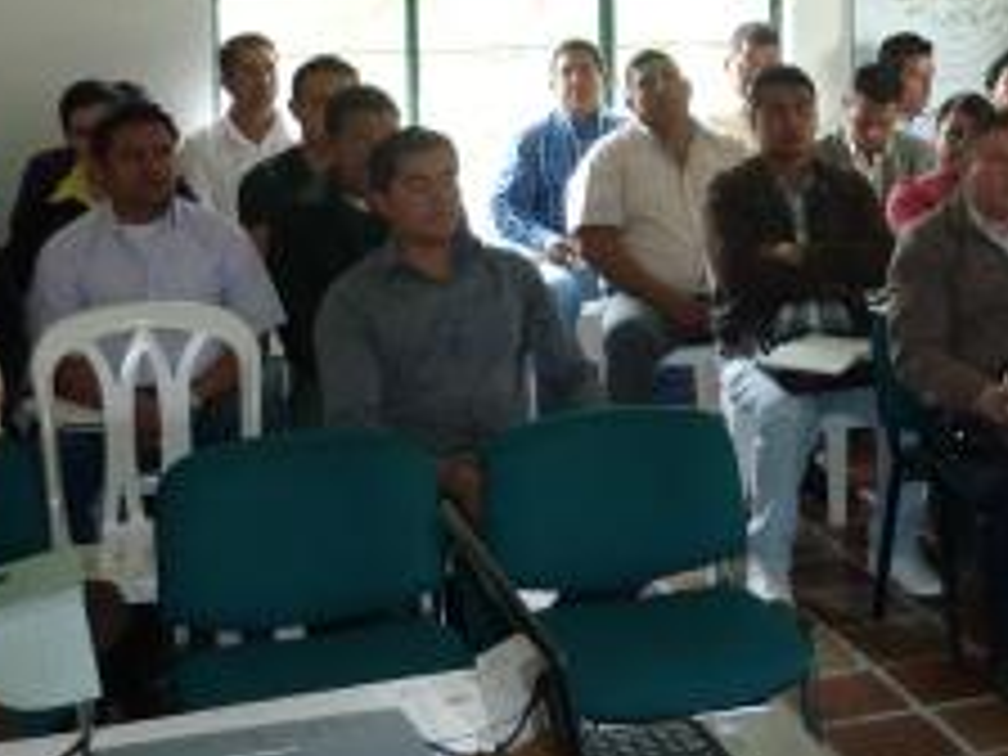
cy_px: 104
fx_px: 1922
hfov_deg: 28.1
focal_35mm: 66
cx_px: 940
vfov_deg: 21.8
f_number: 2.8
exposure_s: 1/30
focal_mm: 5.5
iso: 100
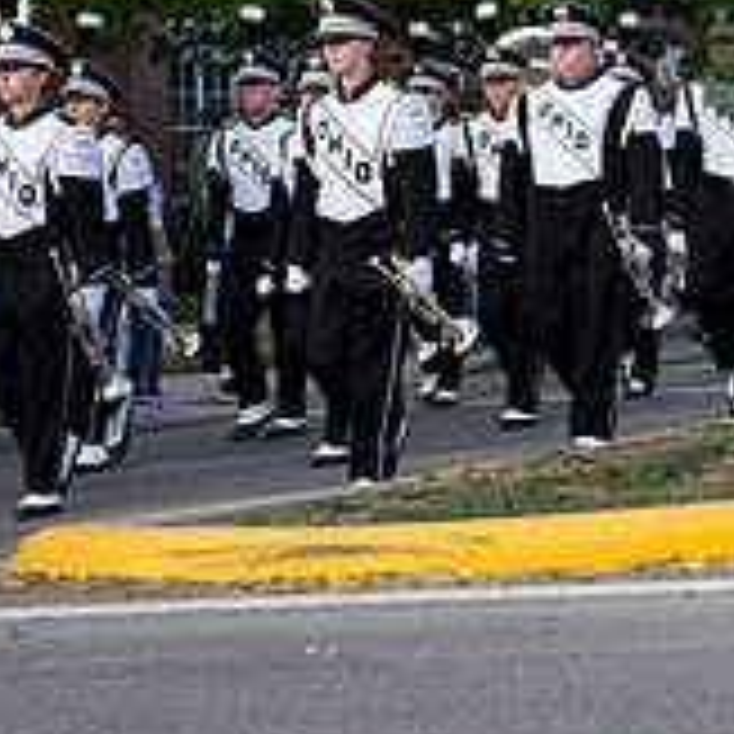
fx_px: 2975
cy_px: 11
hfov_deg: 13.4
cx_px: 1036
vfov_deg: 13.9
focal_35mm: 124
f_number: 7.1
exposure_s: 1/320
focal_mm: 27
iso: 400
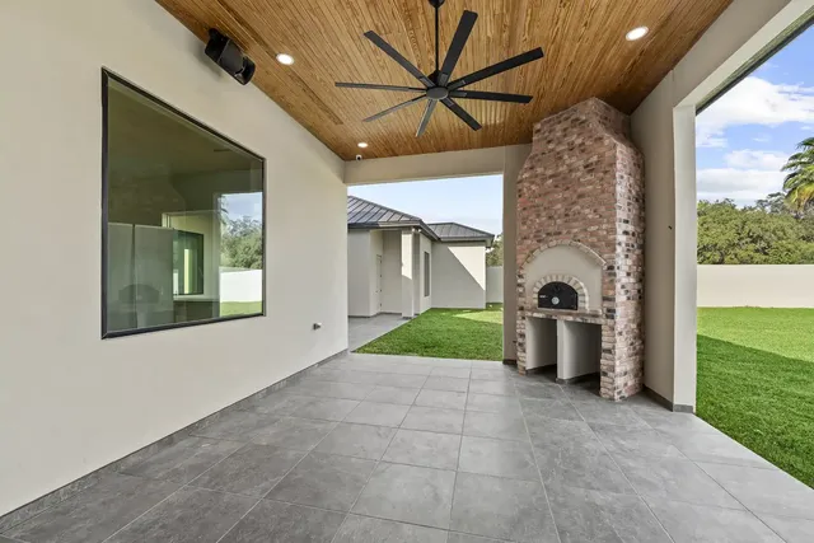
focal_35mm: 14
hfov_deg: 104.2
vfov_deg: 81.2
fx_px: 317
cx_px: 407
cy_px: 272
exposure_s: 1/15
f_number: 8
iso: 100
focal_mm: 14
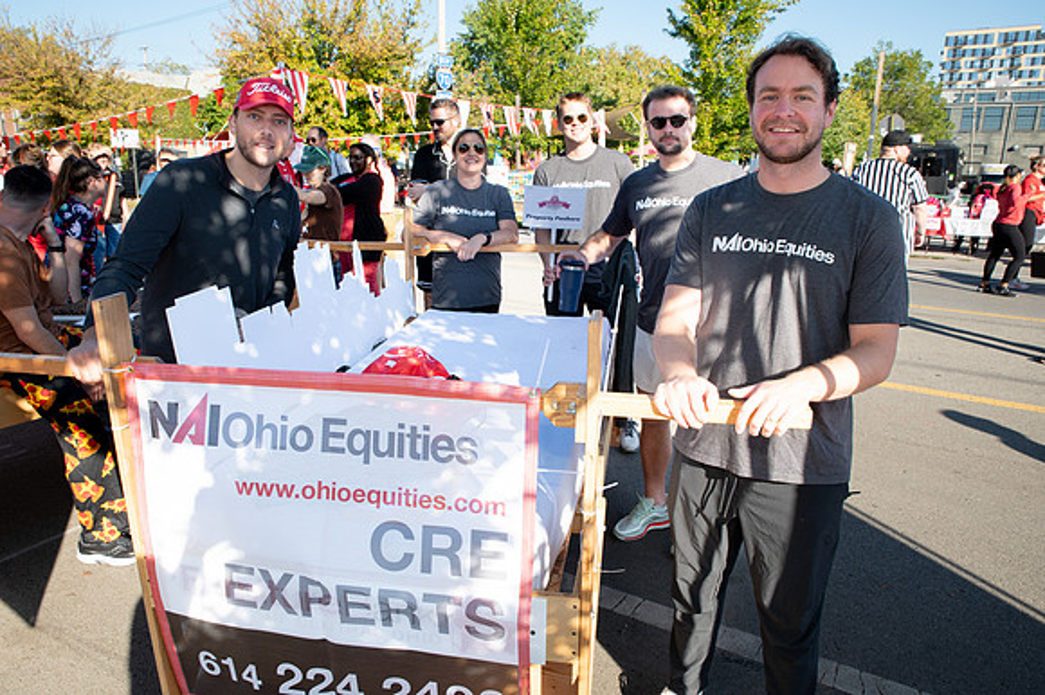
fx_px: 717
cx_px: 522
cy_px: 348
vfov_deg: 51.8
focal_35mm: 25
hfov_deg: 72.2
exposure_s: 1/200
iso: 250
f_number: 9
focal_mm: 24
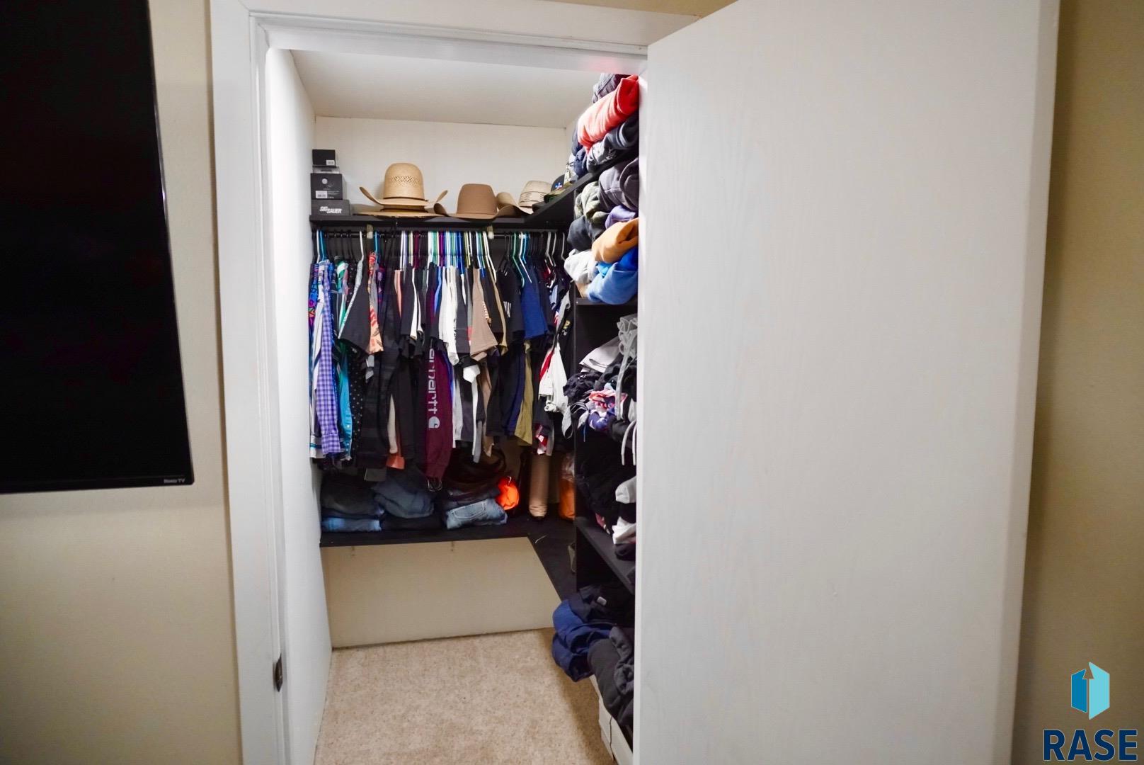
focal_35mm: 24
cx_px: 572
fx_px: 763
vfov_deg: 53.2
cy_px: 382
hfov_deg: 73.7
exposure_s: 1/250
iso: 8000
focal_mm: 16
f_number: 4
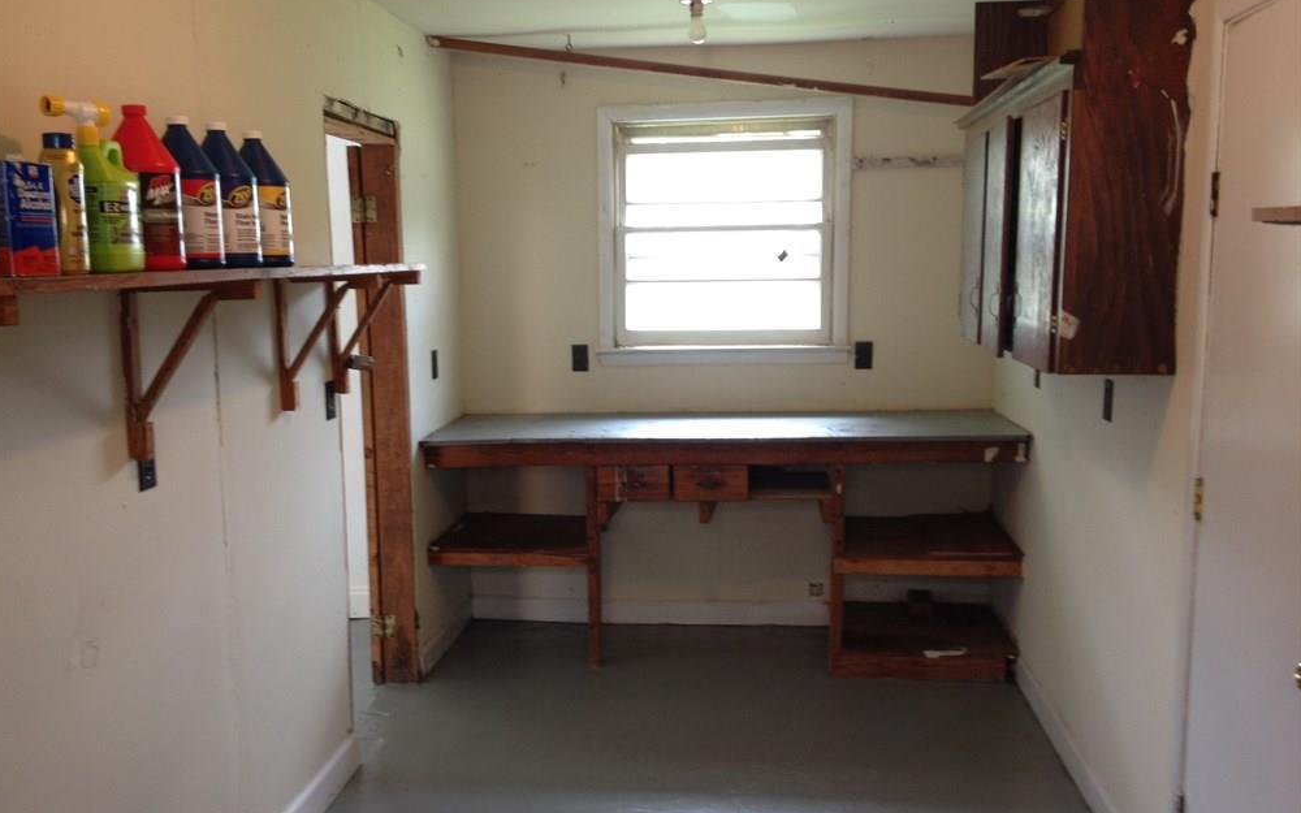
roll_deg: +0.8
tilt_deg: -10.2
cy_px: 450
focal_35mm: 38
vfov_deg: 33.6
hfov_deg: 51.5
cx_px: 637
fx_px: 1347
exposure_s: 1/20
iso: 64
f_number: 2.4
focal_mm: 4.28
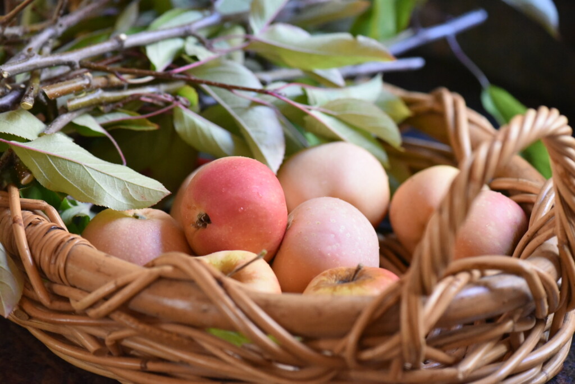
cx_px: 288
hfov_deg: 19.5
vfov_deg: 13.0
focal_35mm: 105
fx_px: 1677
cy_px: 192
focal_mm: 105
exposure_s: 1/125
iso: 8000
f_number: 5.6
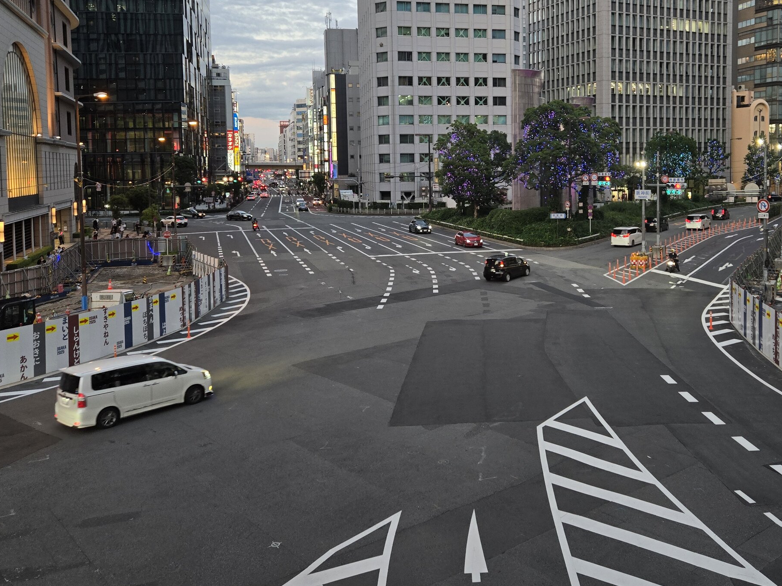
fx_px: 745
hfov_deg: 54.9
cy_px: 197
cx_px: 474
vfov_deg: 42.4
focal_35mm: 33
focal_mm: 5.4
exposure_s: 1/120
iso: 80
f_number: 1.8
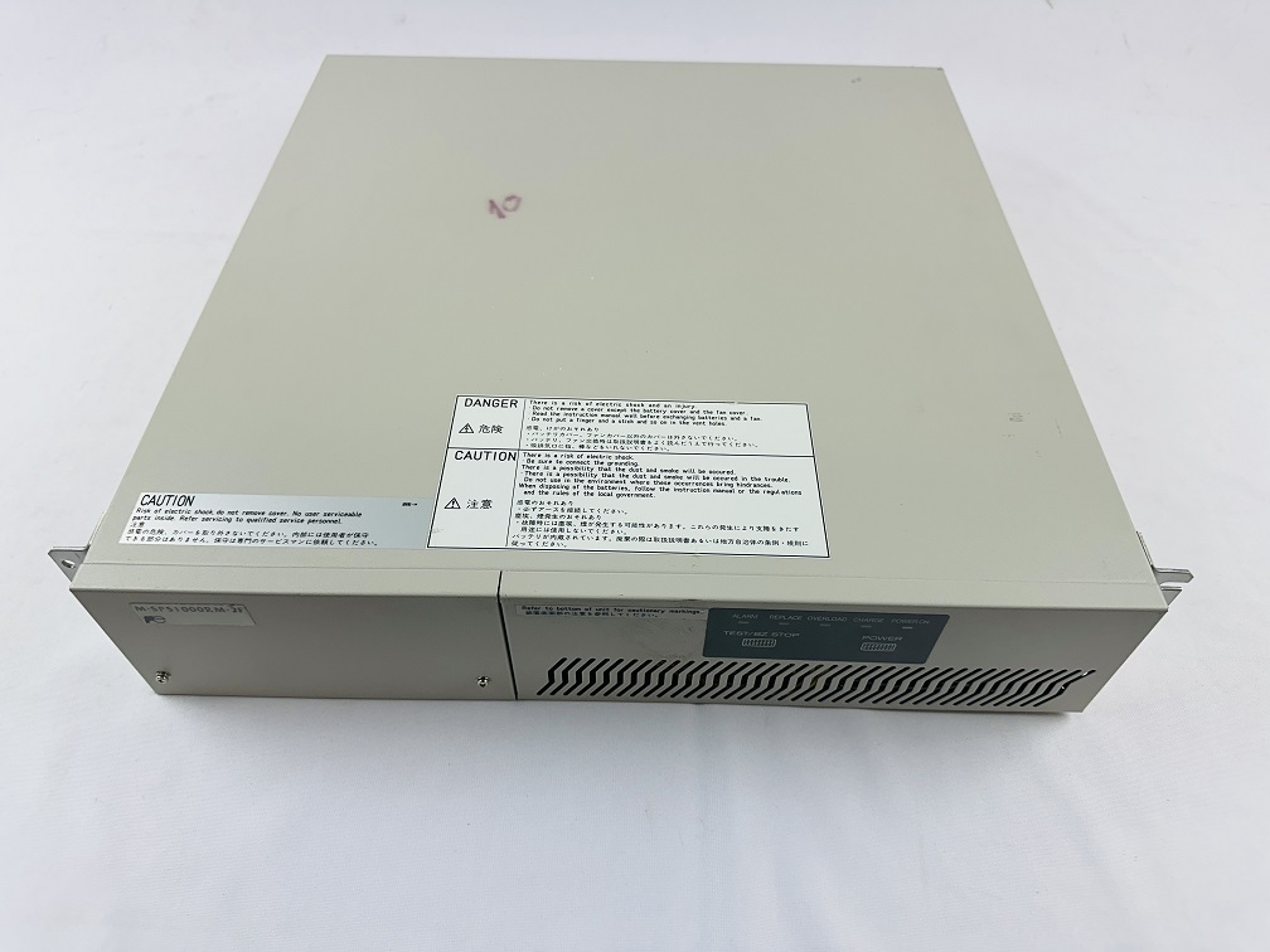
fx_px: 881
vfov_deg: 56.8
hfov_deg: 71.6
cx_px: 635
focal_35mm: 24
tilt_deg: -50.4
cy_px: 476
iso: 64
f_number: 1.78
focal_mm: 6.86
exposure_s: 1/157
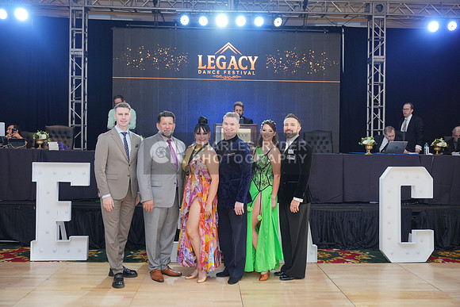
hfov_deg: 57.2
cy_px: 154
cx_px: 230
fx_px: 422
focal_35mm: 33
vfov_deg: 40.0
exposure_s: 1/200
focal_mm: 33
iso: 1250
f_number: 4
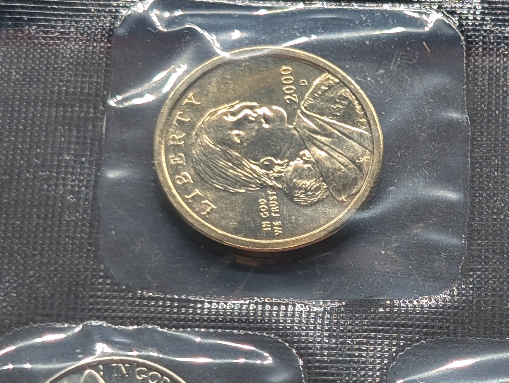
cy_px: 322
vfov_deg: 12.8
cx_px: 475
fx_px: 1694
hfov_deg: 16.8
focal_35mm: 115
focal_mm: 6.9
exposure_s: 1/33.2
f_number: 1.68
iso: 19
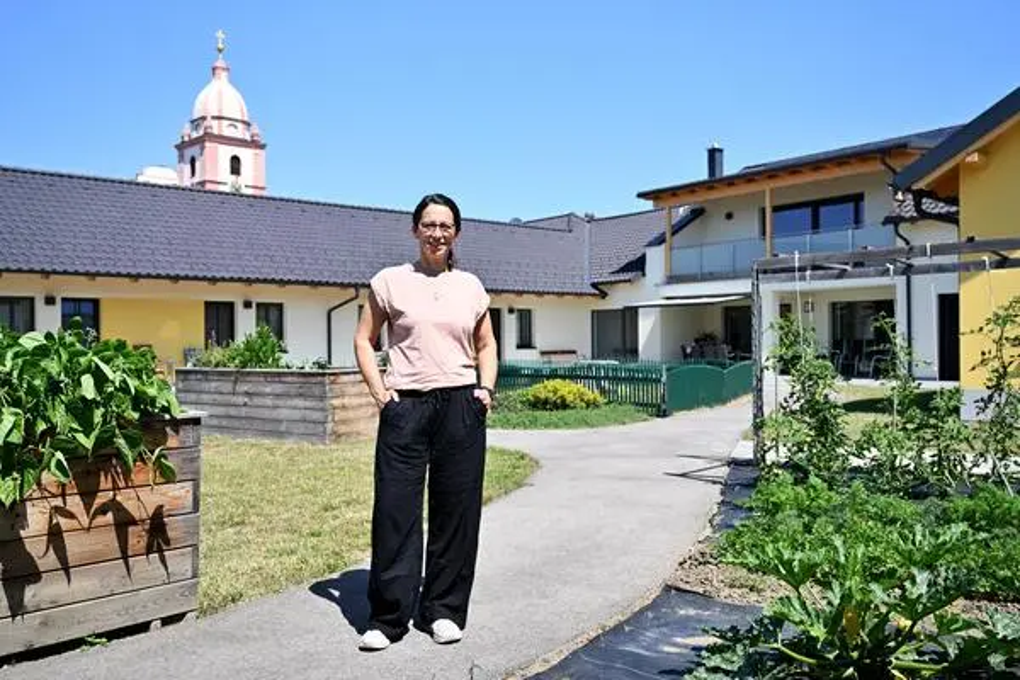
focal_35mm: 32
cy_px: 340
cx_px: 510
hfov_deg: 59.5
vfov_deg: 41.7
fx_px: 892
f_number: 4
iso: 400
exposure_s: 1/4000
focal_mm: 31.5
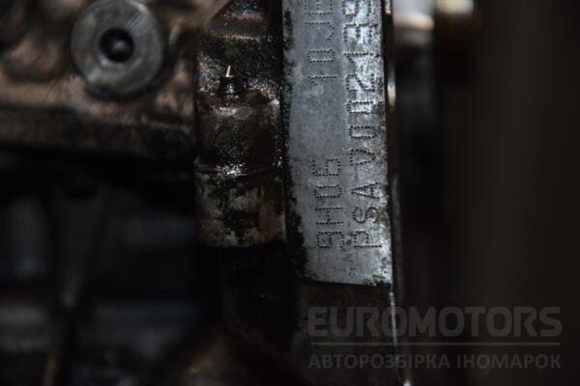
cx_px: 290
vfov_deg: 8.7
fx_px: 2537
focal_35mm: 158
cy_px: 193
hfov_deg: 13.0
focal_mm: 105
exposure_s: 1/60
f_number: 5.6
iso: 800
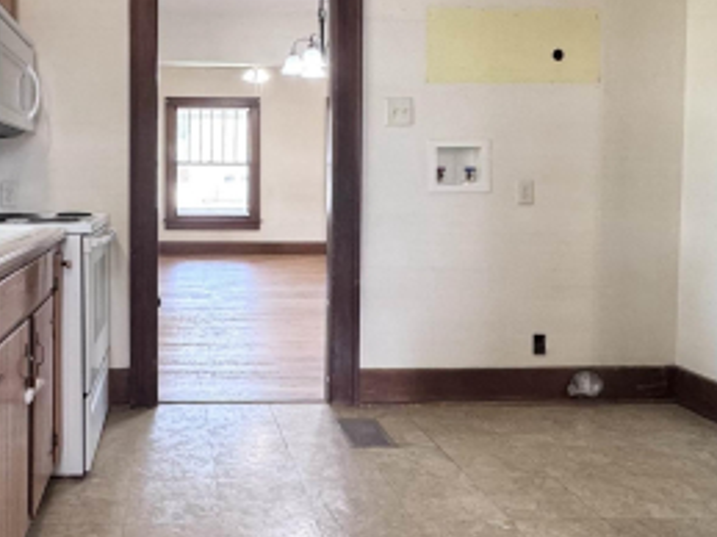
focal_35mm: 36
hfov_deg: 49.7
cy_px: 202
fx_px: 745
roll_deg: -0.2
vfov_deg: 39.4
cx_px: 195
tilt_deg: -2.1
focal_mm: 2.22
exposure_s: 1/60
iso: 200
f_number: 2.2
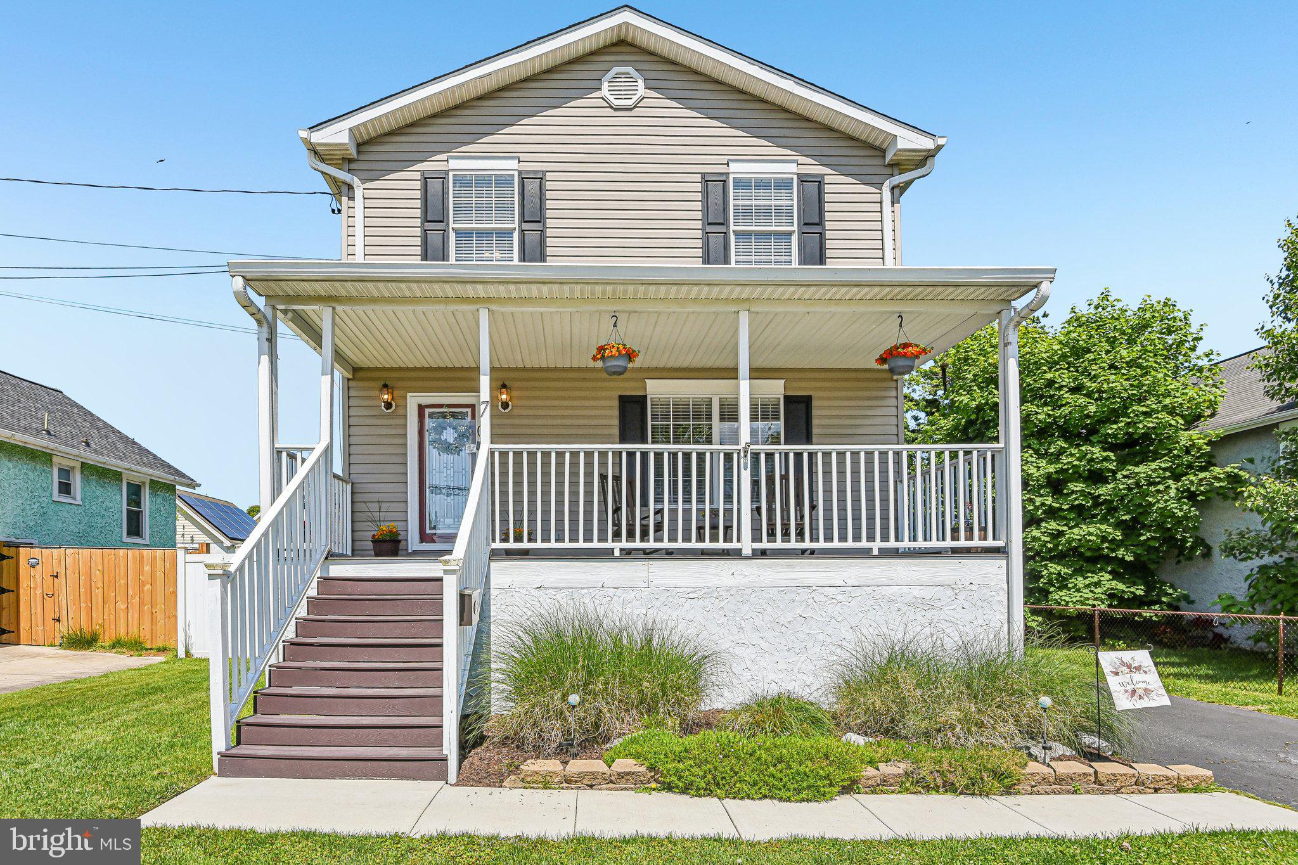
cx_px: 649
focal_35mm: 17
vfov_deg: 70.4
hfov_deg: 93.3
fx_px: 613
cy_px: 432
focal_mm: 17
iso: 400
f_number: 8
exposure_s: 1/2000
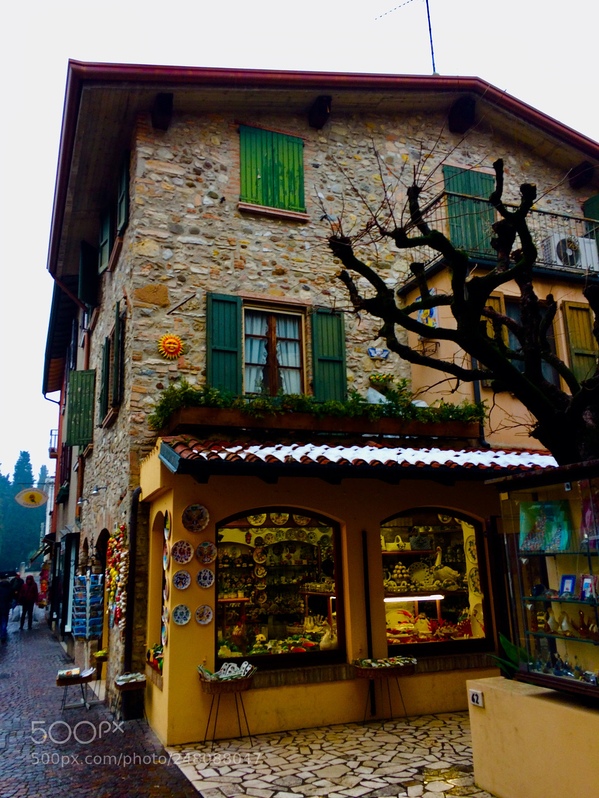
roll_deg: +4.3
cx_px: 300
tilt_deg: +12.3
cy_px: 399
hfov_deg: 48.2
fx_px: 669
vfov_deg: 61.7
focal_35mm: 29
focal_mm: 4.15
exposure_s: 1/106
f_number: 2.2
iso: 32
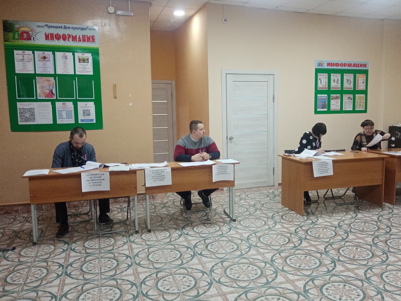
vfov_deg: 46.8
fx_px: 348
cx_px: 229
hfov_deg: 59.7
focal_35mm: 30
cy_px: 145
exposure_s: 1/33.3
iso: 360
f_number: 1.8
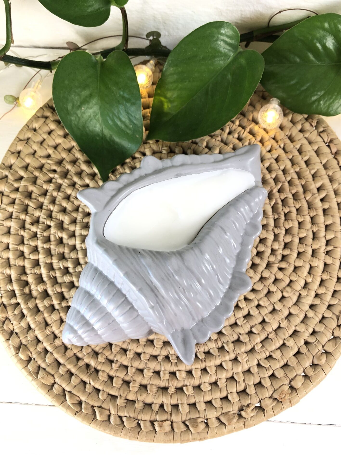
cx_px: 170
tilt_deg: -74.9
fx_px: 368
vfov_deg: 63.5
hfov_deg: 49.7
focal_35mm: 28
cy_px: 228
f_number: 1.8
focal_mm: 3.99
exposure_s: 1/33
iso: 25
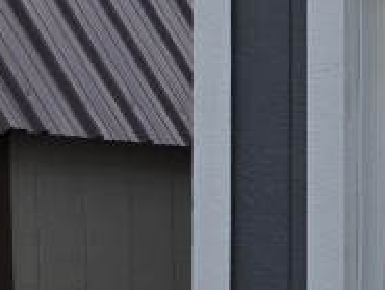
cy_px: 246
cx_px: 1053
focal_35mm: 127
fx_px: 1413
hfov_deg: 11.4
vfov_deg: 11.6
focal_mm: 5.4
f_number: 1.8
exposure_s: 1/3336
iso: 80
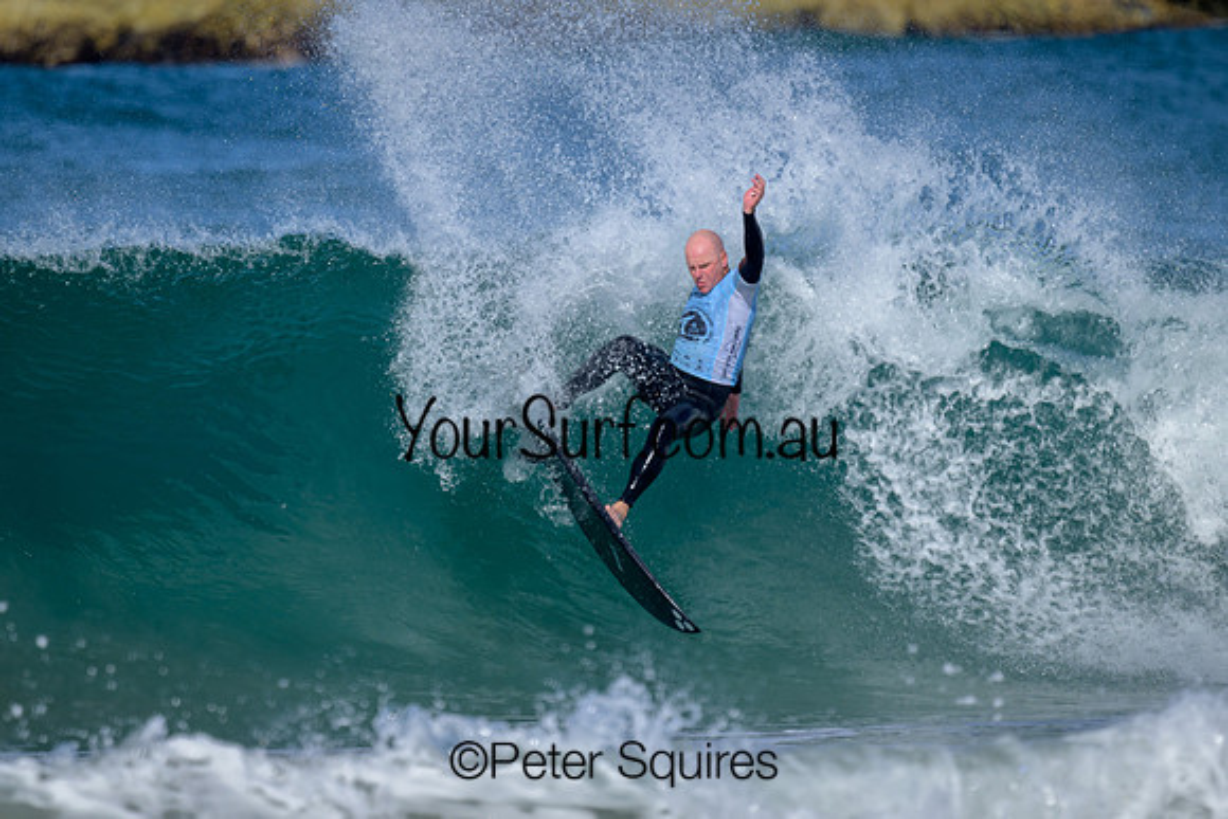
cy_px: 435
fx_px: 40604
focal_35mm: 1190
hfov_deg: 1.7
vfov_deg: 1.2
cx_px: 576
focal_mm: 1120
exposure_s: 1/2000
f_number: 9
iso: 560
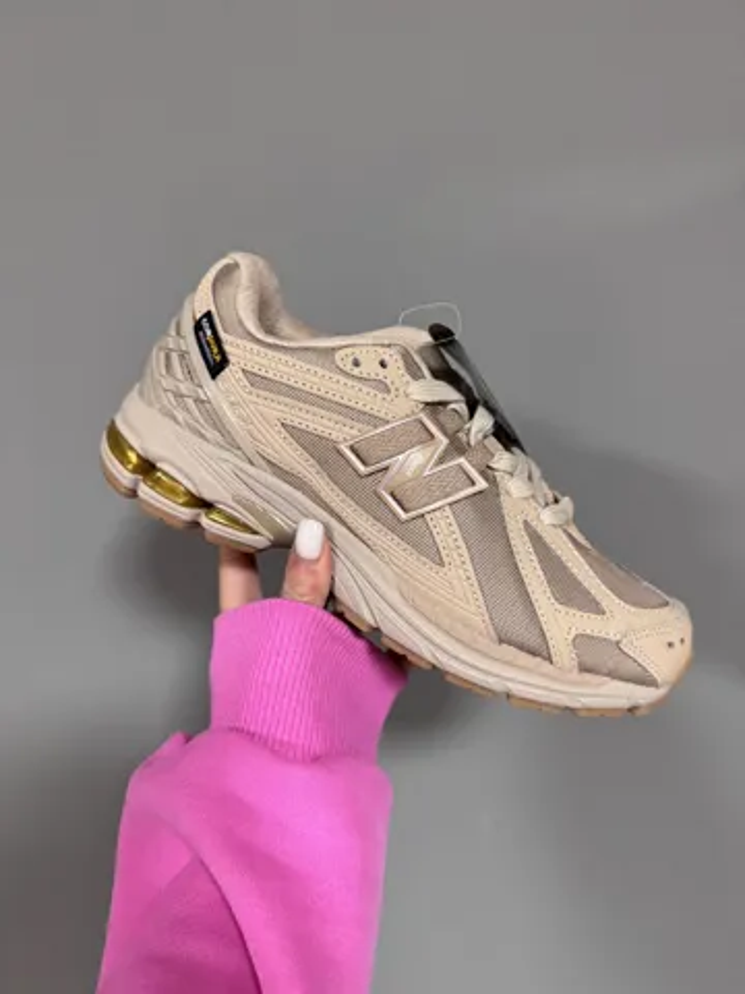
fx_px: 689
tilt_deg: -11.9
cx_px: 372
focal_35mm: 24
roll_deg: +2.5
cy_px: 497
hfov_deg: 56.8
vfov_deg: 71.6
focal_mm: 6.76
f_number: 1.78
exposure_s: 1/60
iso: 500
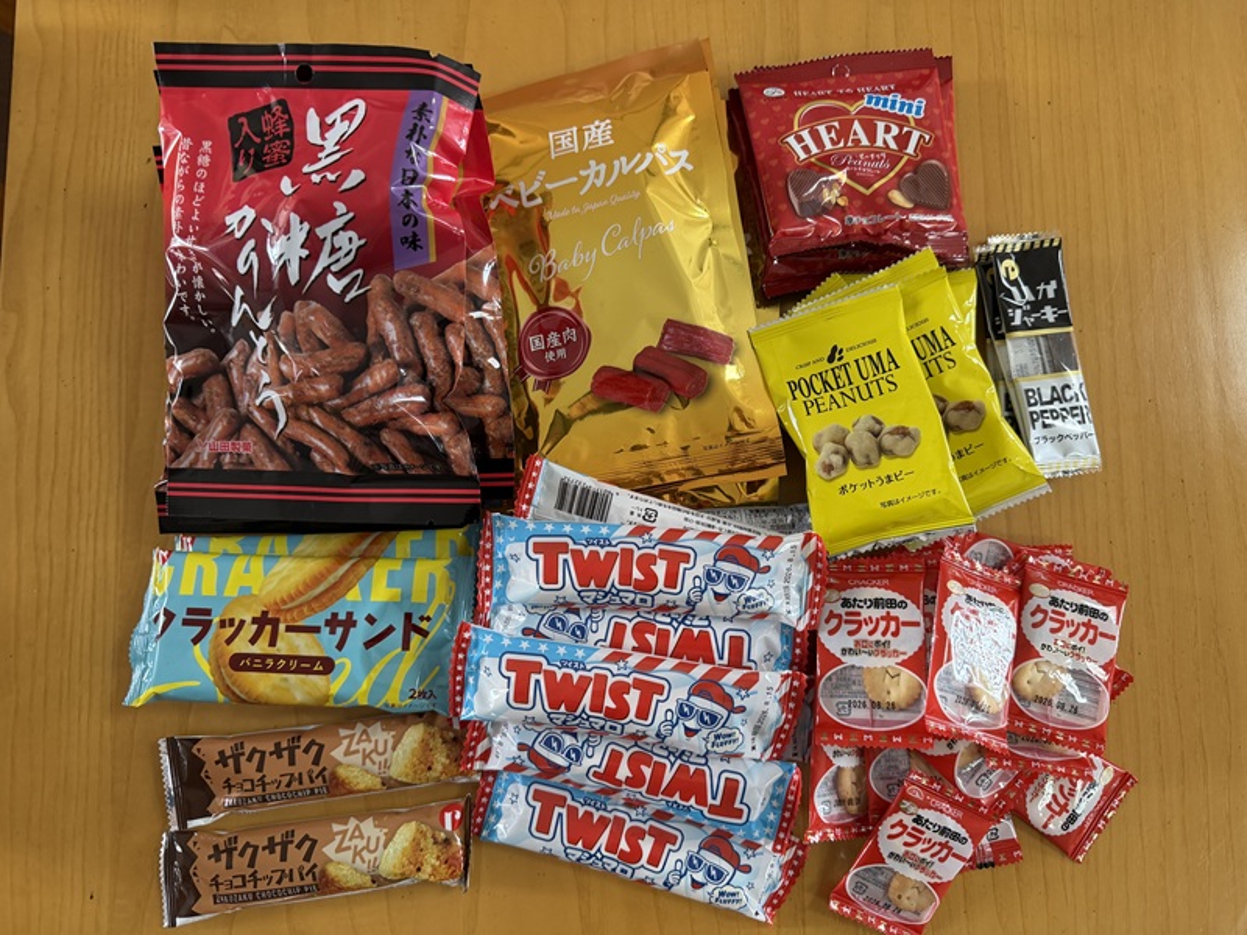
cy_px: 468
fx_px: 865
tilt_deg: -84.2
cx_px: 624
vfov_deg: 56.8
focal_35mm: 24
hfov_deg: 71.6
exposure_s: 1/115
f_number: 1.78
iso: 200
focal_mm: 6.76
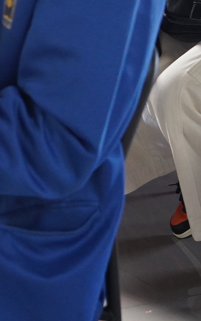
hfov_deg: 8.6
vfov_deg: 14.1
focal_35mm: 145
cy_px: -20
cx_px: -208
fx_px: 1270
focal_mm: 43
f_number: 5.6
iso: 5000
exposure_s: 1/80
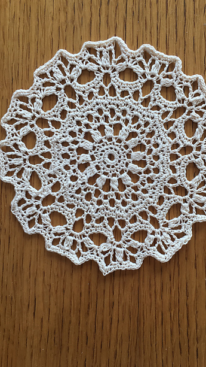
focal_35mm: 33
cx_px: 126
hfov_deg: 35.5
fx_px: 320
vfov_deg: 59.5
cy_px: 184
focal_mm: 4.15
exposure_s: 1/120
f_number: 2.2
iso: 25
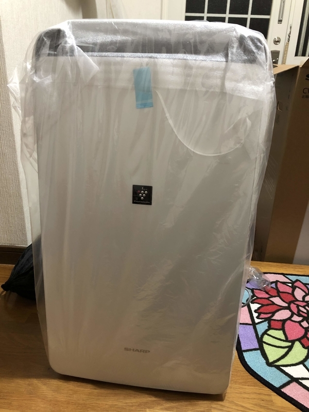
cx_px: 154
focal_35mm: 28
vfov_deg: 63.4
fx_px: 333
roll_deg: -1.9
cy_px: 206
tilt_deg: -21.4
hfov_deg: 49.7
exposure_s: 1/7
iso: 80
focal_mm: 3.99
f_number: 1.8
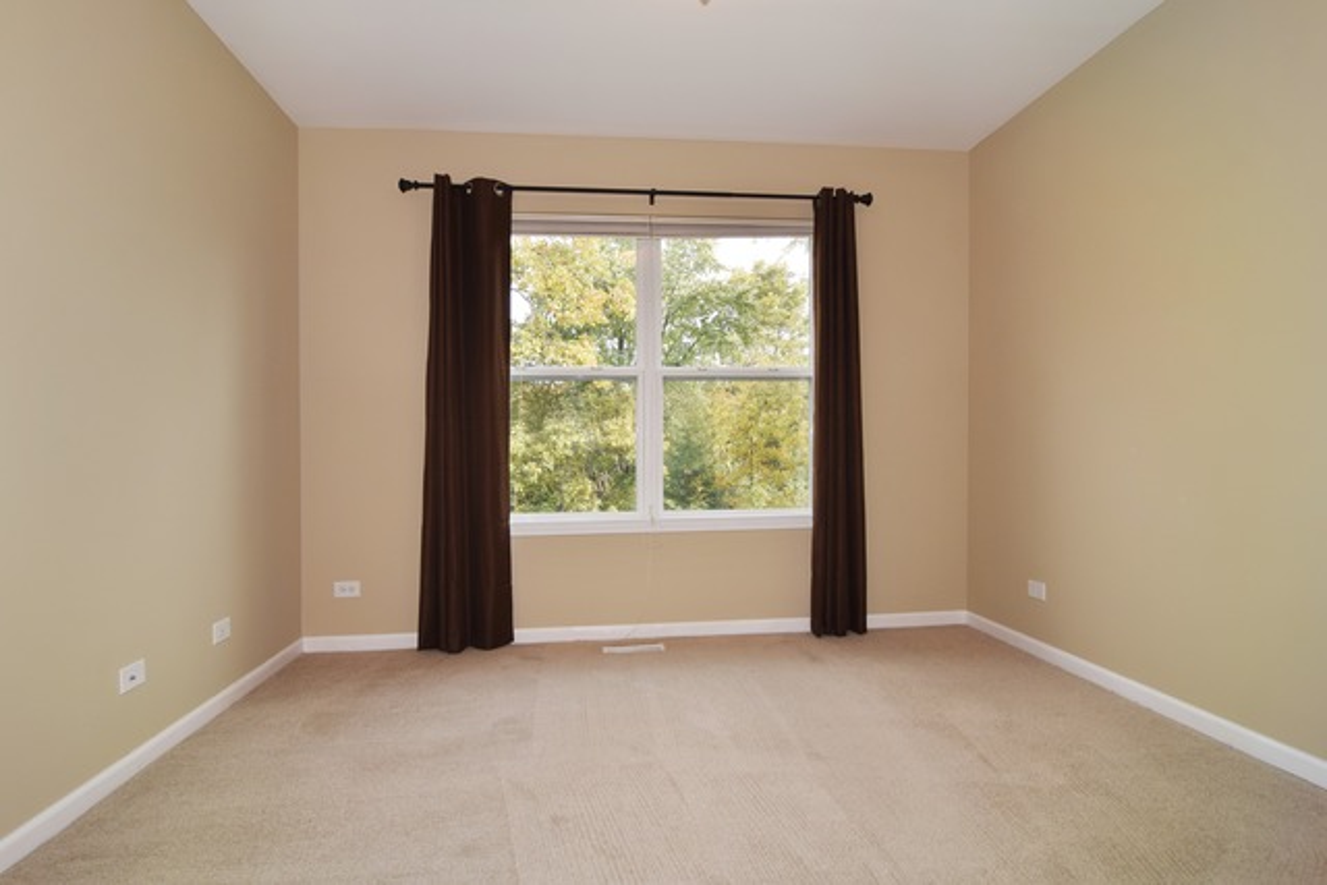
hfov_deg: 90.0
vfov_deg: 67.4
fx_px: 664
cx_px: 664
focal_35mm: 18
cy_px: 442
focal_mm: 12
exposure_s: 1/40
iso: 200
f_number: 8
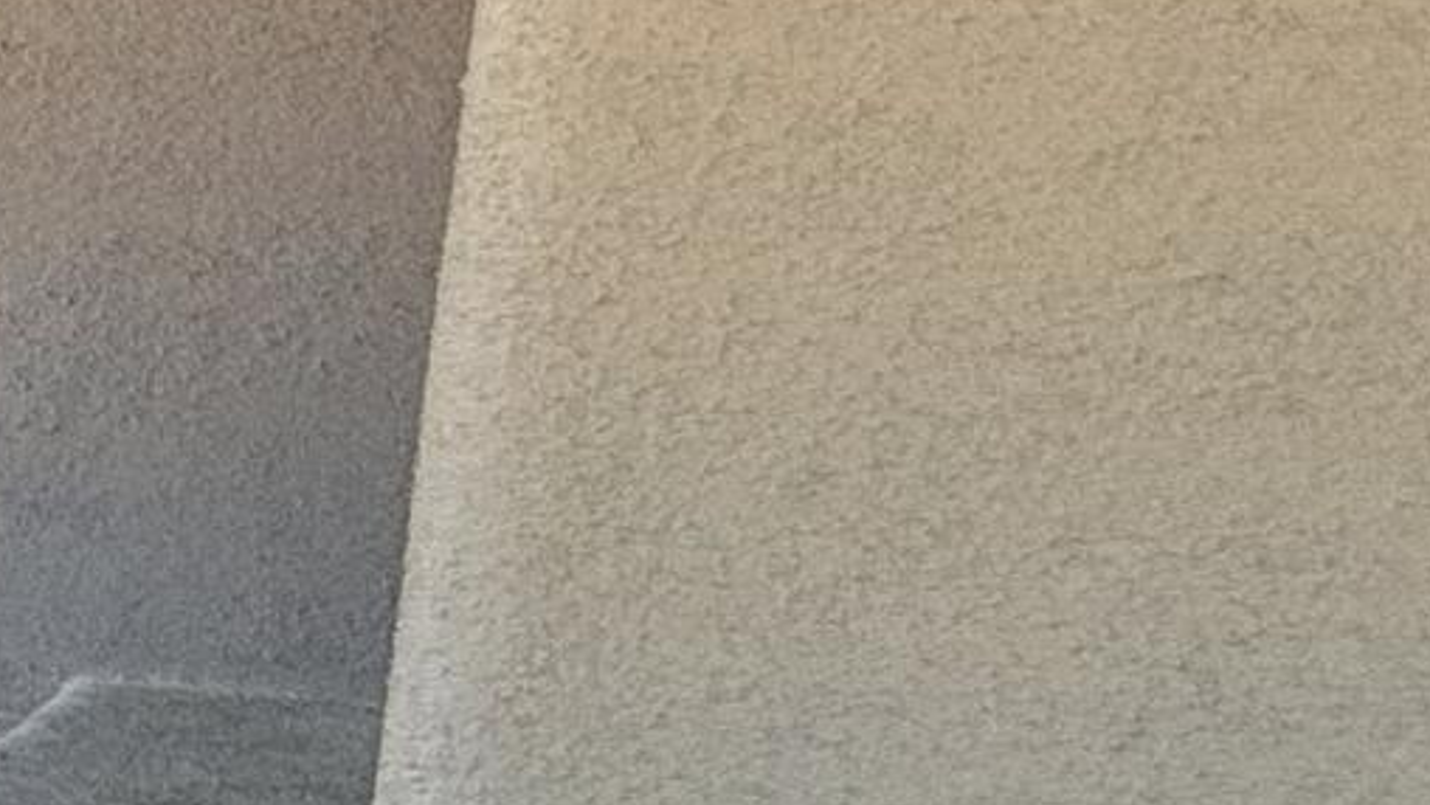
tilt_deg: -8.1
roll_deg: -0.4
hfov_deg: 12.7
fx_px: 3413
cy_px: 608
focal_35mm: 90
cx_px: -2528
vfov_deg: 13.4
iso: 50
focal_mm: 2.22
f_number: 2.2
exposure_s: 1/99
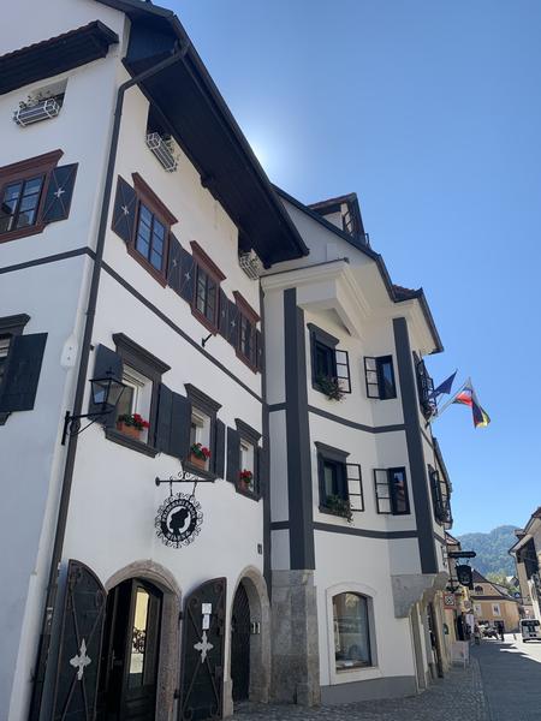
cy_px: 360
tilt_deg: +25.2
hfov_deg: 53.1
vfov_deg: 67.3
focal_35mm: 26
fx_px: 542
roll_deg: +0.1
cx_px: 270
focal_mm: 4.25
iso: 25
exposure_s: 1/1585
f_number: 1.8
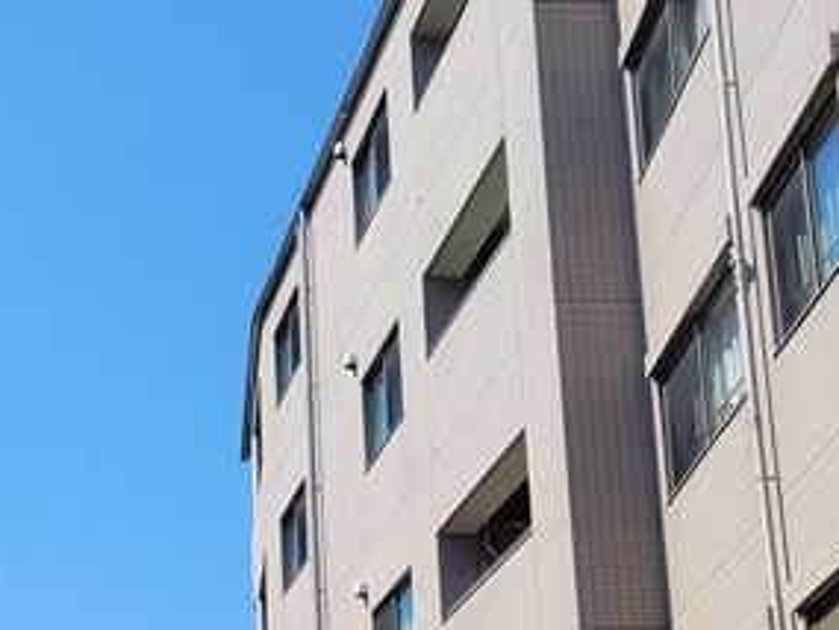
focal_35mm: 73
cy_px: 718
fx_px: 1770
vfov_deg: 19.2
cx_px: 336
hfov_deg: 26.6
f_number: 1.8
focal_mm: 5.4
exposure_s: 1/2163
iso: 40
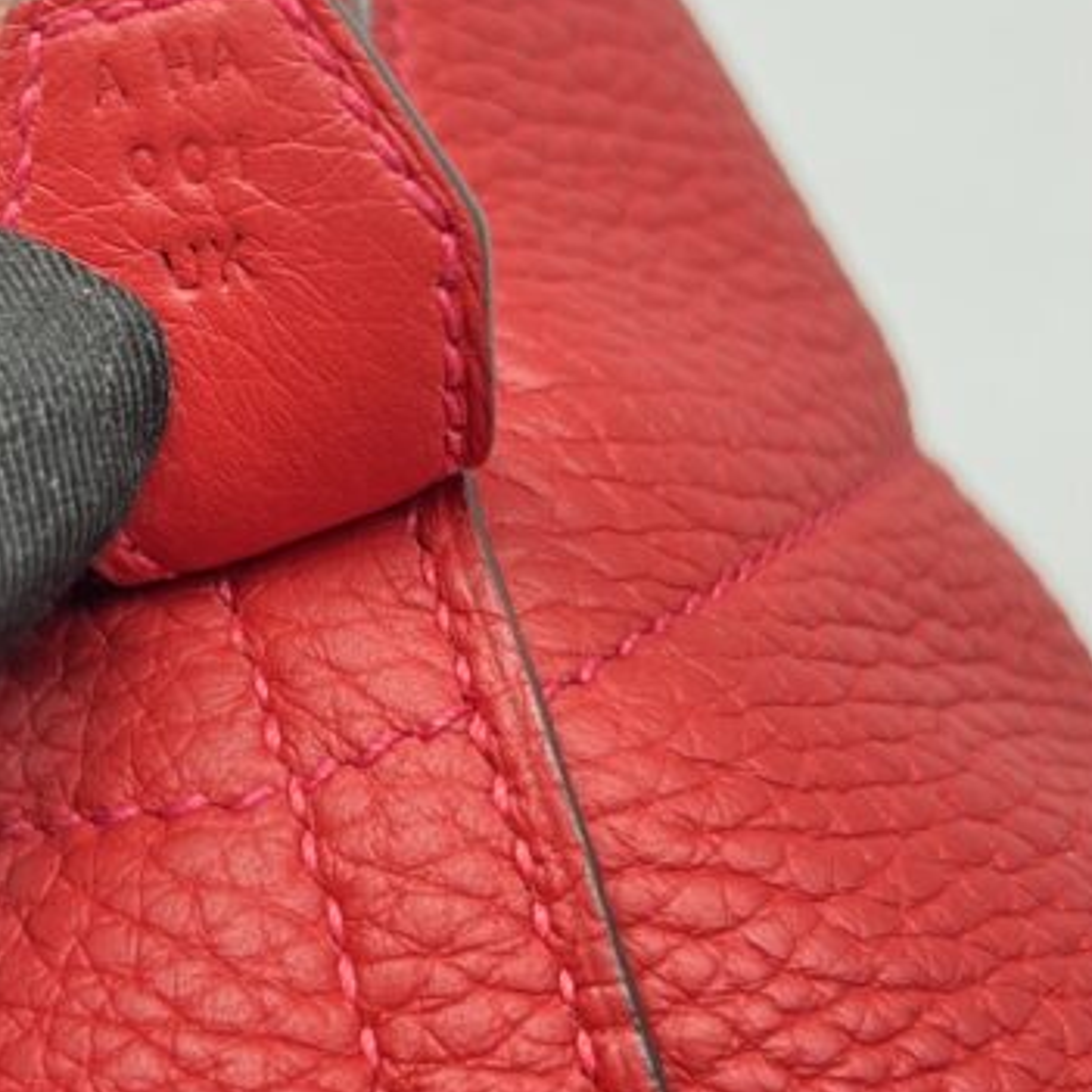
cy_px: 408
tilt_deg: -20.9
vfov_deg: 25.6
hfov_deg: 25.5
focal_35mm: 67
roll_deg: -1.3
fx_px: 2391
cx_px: 317
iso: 64
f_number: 1.5
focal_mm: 5.7
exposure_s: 1/50
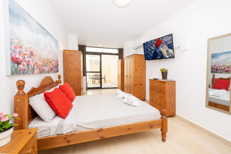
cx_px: 116
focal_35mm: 14
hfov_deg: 104.3
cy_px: 77
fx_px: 90
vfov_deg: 81.1
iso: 200
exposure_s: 1/60
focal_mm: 14
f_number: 9
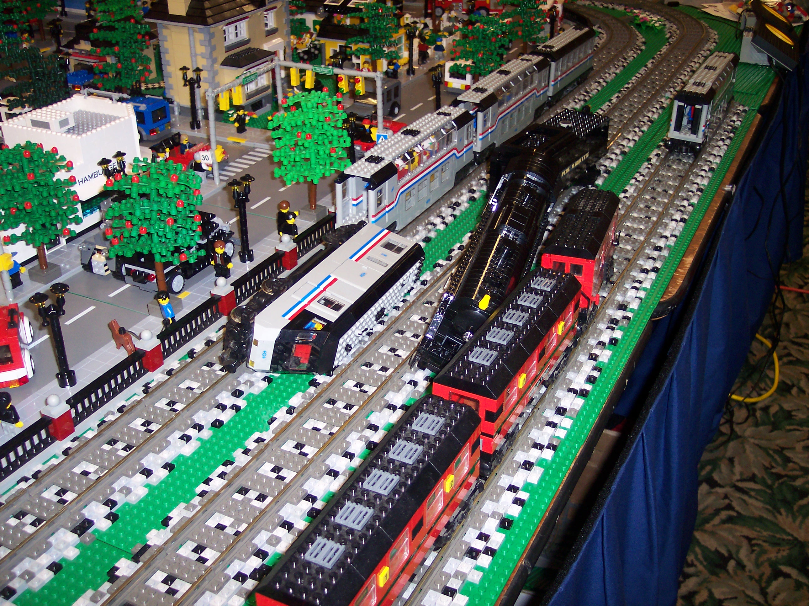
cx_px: 404
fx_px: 888
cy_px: 303
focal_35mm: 38
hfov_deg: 49.0
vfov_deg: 37.7
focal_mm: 8
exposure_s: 1/30
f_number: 2.8
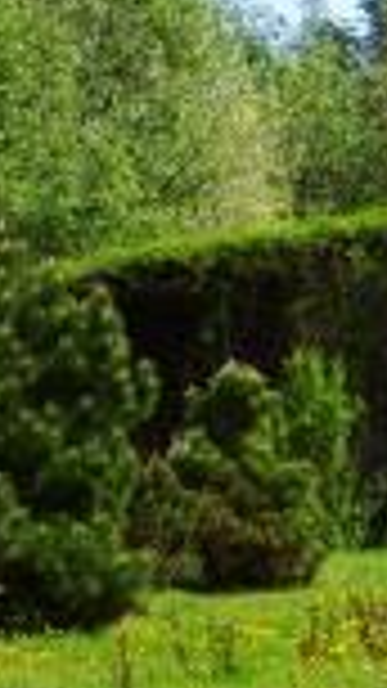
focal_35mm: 392
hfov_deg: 3.1
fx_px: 7147
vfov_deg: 5.5
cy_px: 420
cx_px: 616
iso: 100
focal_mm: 85
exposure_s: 1/200
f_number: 9
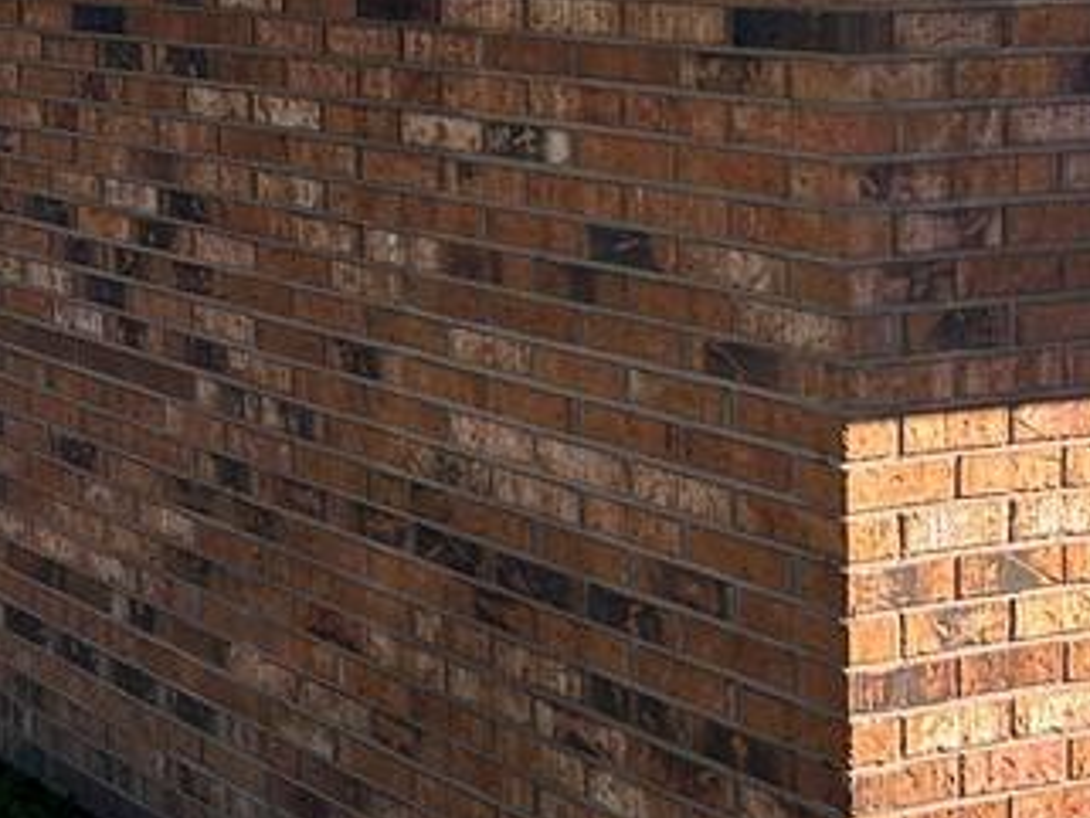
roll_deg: +0.7
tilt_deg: -0.8
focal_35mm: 83
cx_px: -394
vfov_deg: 17.1
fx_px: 2615
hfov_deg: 21.0
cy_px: -119
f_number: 1.5
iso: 50
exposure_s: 1/2762
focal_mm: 5.7
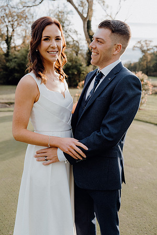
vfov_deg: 55.8
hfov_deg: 38.9
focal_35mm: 34
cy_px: 118
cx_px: 78
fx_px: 222
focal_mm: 34
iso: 125
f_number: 3.5
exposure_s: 1/250
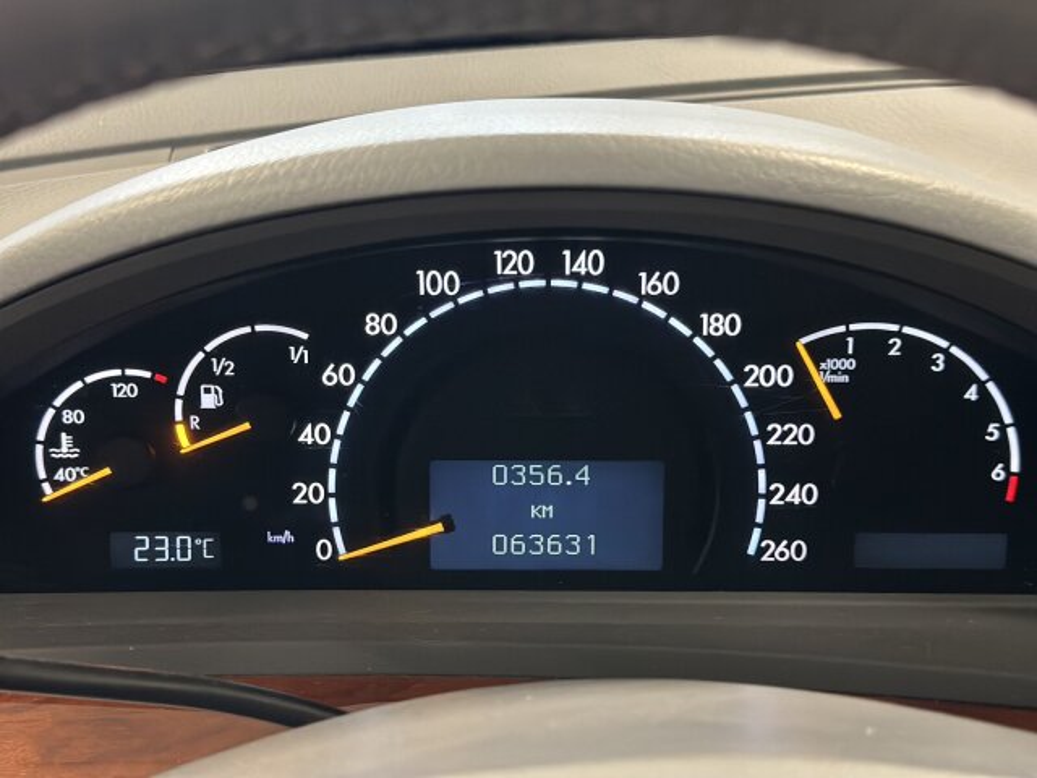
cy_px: 389
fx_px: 1438
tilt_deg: -26.0
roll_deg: +1.5
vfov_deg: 30.3
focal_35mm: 48
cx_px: 518
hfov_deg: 39.7
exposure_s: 1/31
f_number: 1.78
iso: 640
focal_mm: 6.86
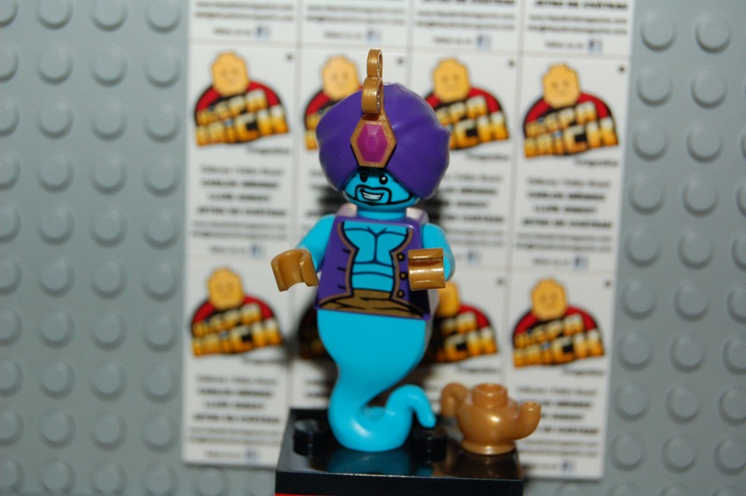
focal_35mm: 82
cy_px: 248
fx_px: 1708
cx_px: 373
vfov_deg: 16.5
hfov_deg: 24.6
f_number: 5.6
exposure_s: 1/60
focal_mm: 55
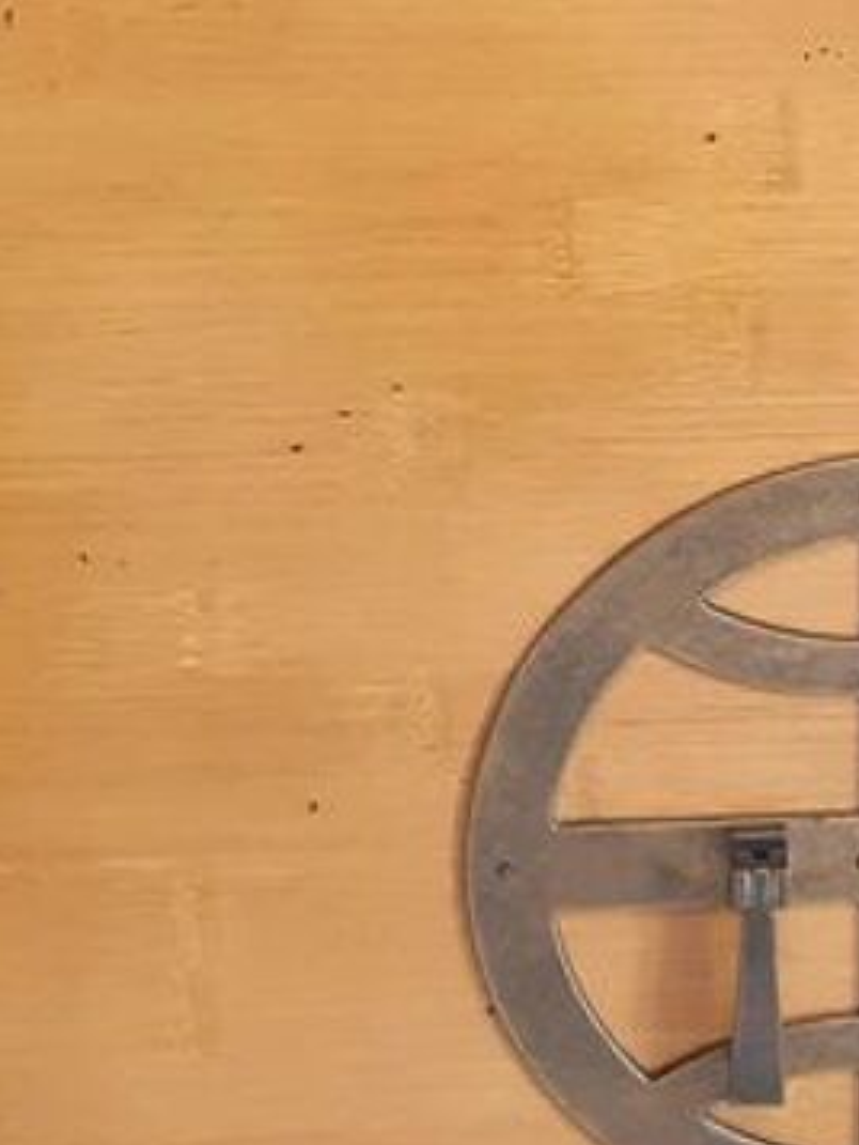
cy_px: 184
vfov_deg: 20.0
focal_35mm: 97
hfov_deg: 15.0
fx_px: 3208
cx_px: 881
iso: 250
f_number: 1.7
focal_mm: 3.92
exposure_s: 1/40
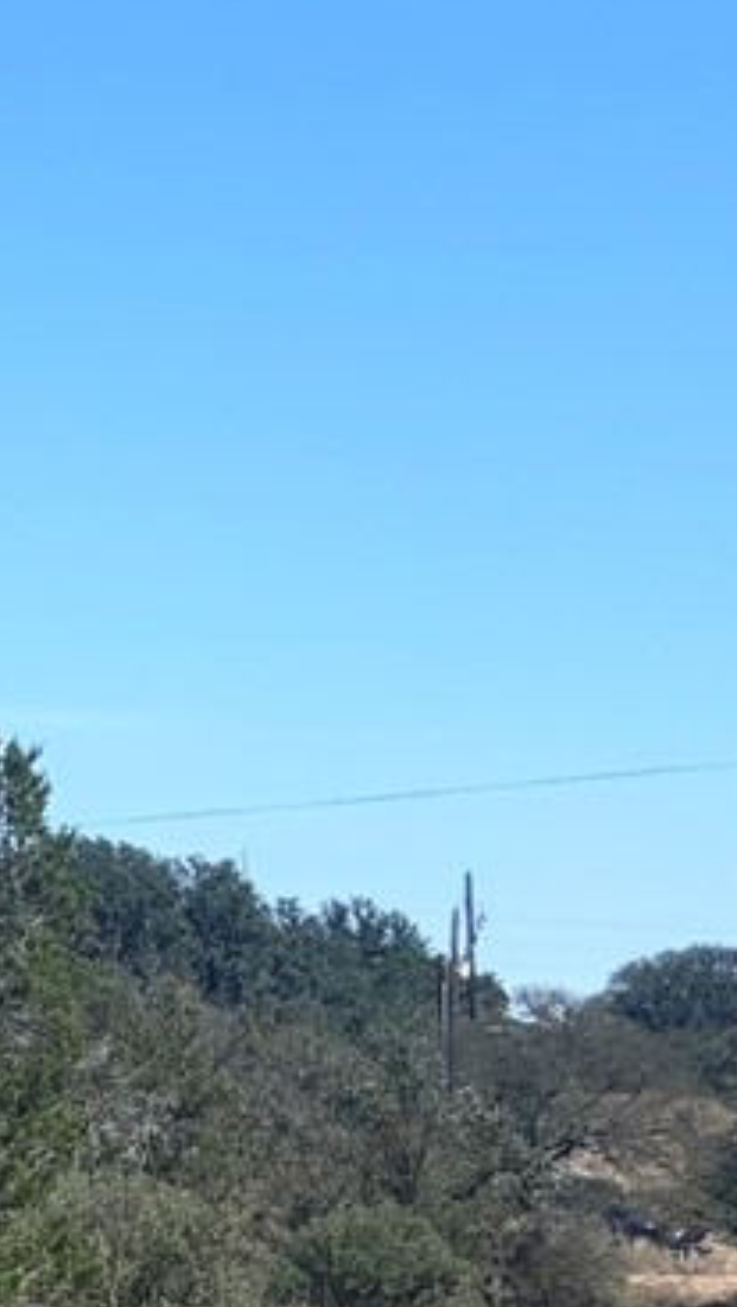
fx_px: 5478
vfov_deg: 13.4
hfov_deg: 6.3
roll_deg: -4.1
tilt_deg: +9.8
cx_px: -2179
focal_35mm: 158
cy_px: 7
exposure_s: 1/2639
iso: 50
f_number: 1.6
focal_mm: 5.96
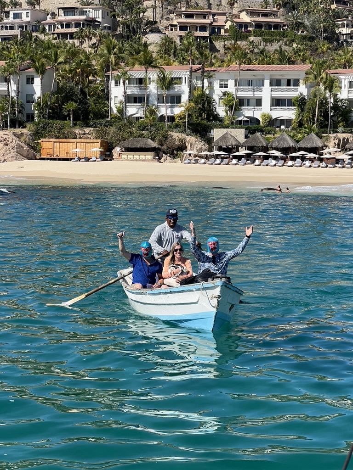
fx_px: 1047
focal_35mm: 77
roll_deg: +1.8
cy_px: 235
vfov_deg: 25.3
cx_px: 176
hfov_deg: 19.1
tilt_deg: -7.6
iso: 32
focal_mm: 9
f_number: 2.8
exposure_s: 1/840
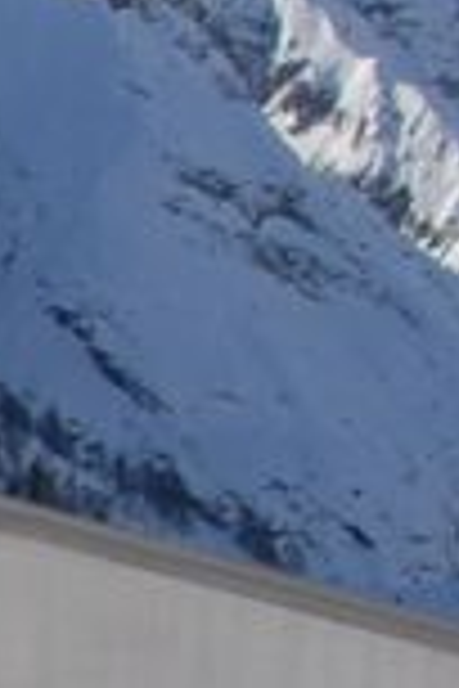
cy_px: 884
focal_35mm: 377
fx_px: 7210
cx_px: -1620
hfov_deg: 3.4
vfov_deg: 5.4
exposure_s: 1/400
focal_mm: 24
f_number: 10
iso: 125
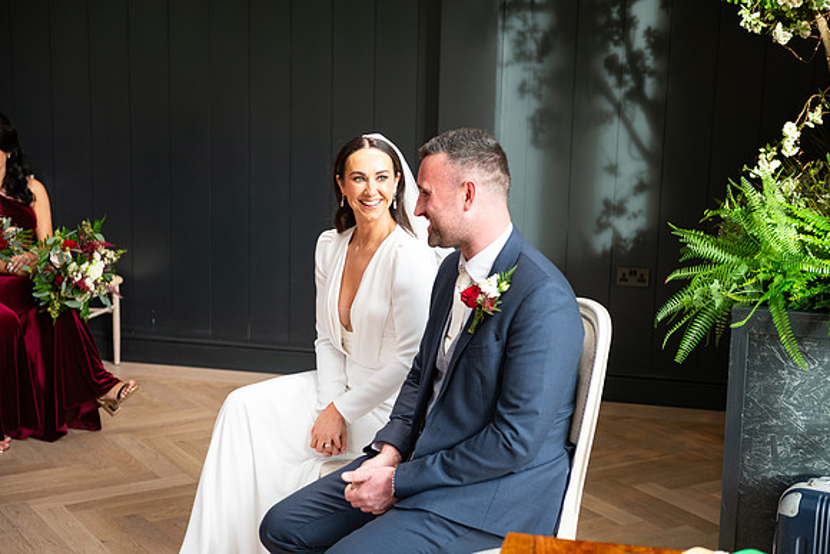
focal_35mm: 58
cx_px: 415
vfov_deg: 23.4
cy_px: 277
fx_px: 1337
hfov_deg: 34.5
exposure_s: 1/160
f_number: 3.5
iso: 640
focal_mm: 58
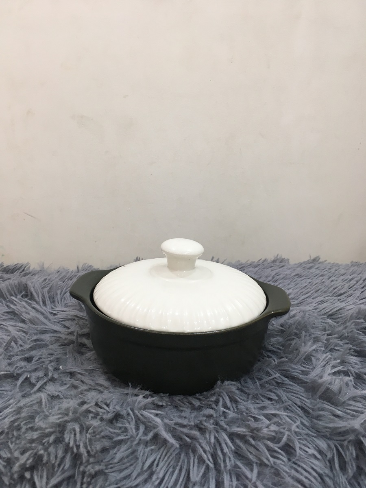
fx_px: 409
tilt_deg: -16.0
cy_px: 244
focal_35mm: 29
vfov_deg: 61.7
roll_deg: -2.5
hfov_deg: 48.2
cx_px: 183
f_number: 2.2
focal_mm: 4.15
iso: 64
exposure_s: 1/33
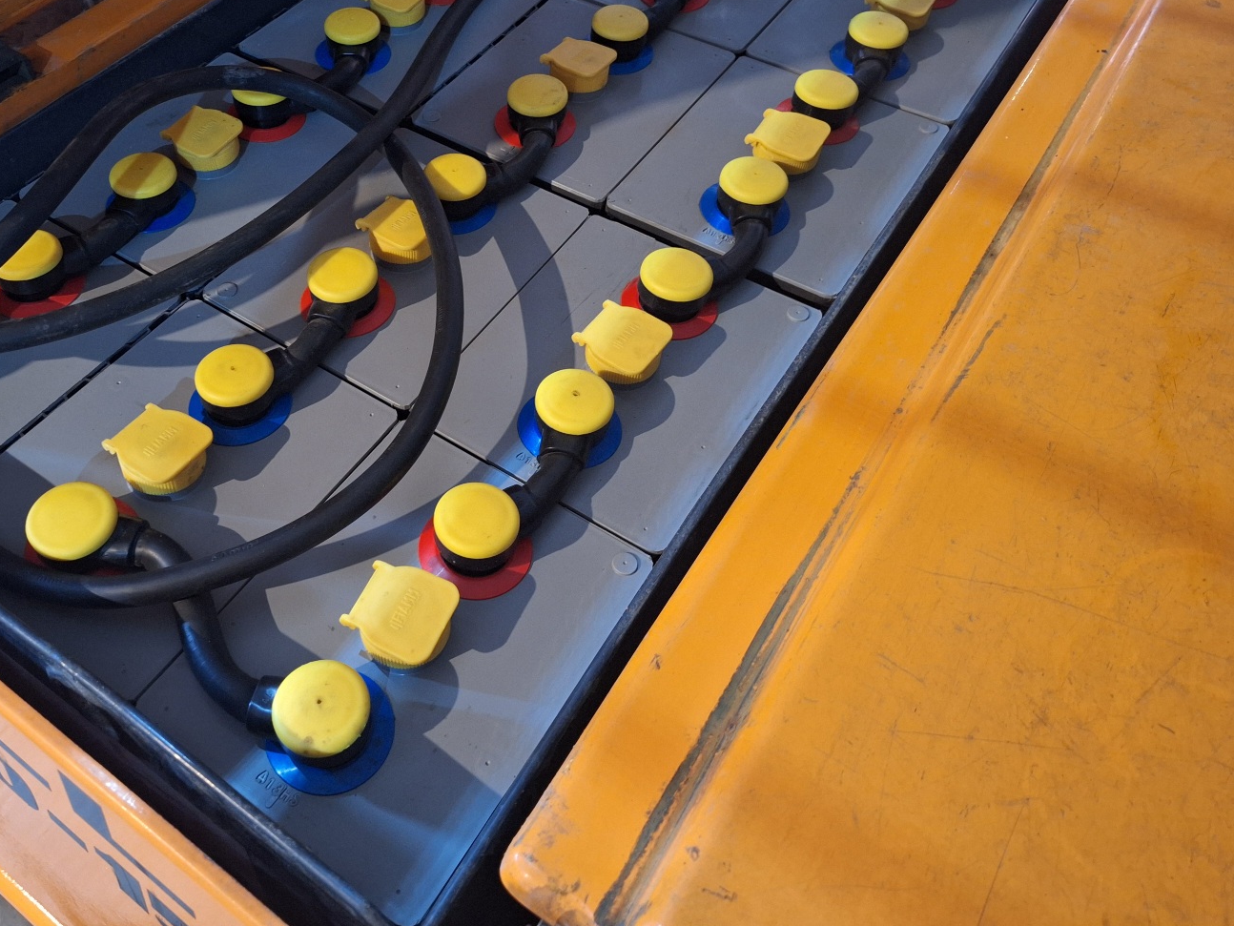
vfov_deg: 47.9
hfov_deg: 60.8
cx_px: 463
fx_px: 1034
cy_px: 365
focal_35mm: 29
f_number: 1.8
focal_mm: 5.54
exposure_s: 1/20
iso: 400
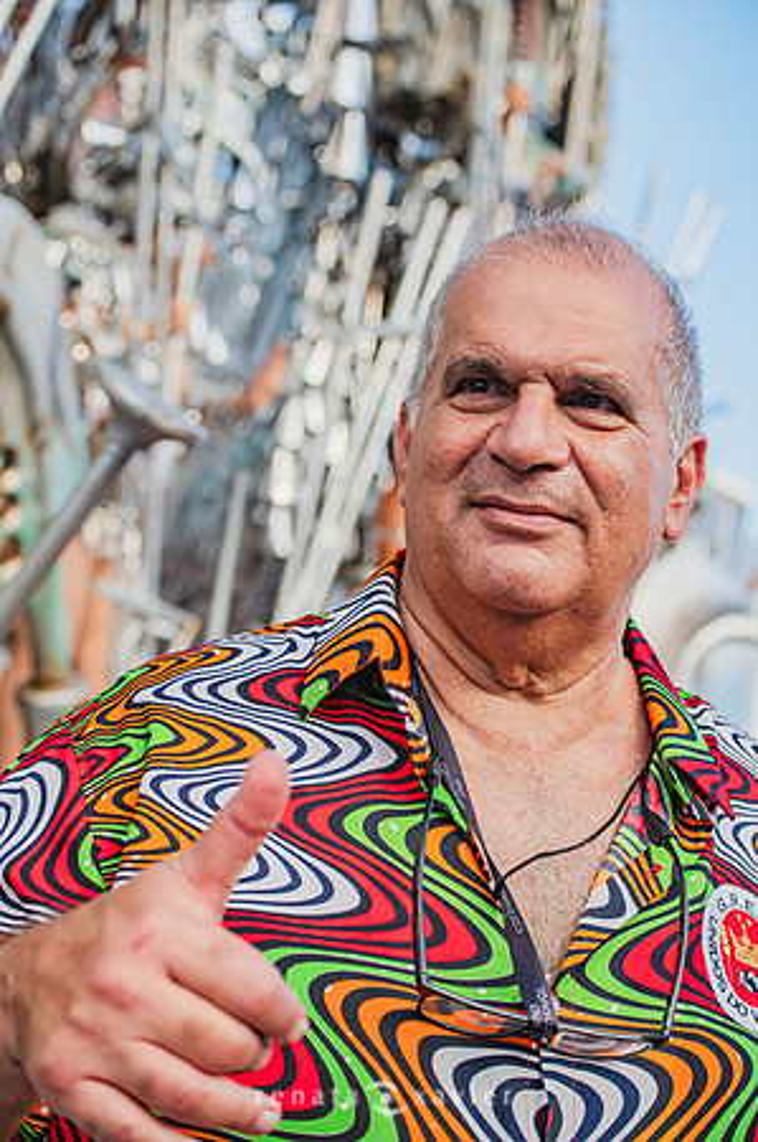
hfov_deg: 19.4
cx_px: 379
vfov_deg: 28.9
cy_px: 571
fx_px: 2216
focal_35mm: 70
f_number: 5.6
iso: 400
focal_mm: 70
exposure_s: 1/1600
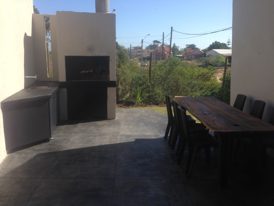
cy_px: 103
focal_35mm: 33
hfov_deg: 55.4
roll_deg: -0.1
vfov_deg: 42.9
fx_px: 261
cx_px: 137
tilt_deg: -7.4
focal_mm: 4.12
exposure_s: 1/1205
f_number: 2.4
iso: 50
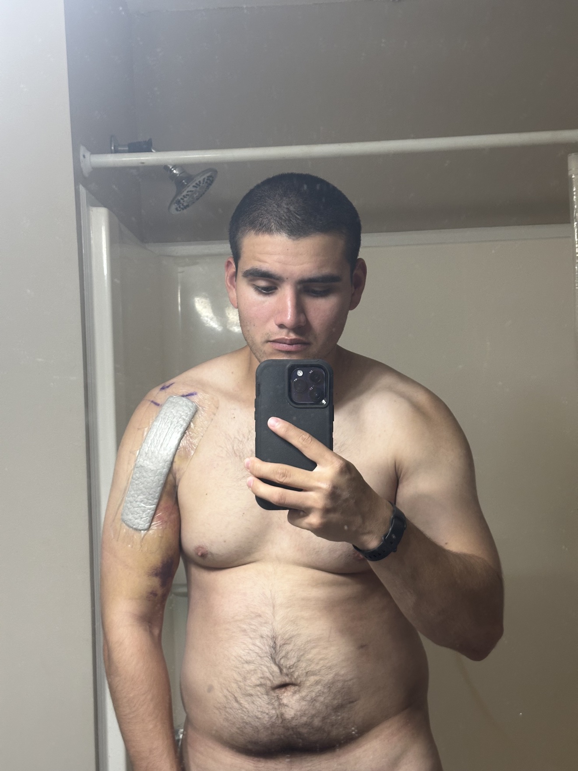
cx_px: 289
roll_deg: +2.4
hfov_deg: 30.3
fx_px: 1069
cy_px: 386
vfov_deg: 39.7
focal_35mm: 48
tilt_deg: +1.2
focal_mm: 6.86
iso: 160
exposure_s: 1/60
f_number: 1.78
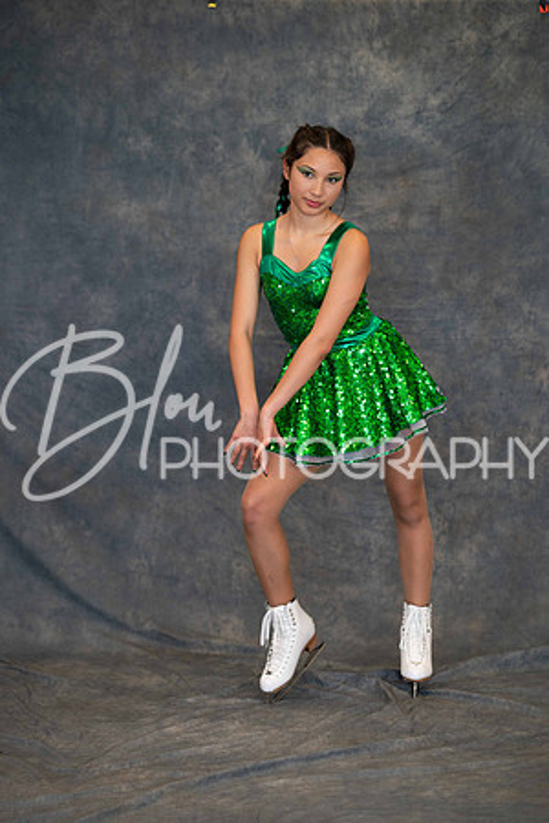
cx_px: 274
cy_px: 412
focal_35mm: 85
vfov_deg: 23.9
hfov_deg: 16.1
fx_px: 1944
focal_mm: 85
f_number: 2.2
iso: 640
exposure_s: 1/160
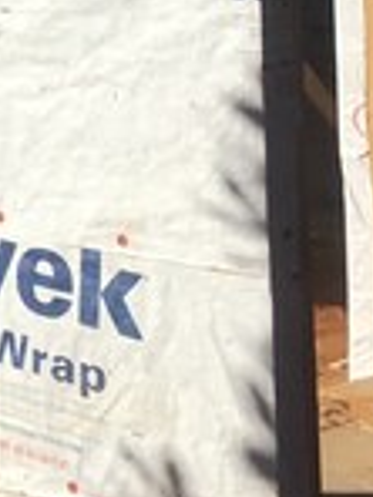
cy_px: -396
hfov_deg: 7.3
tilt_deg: +4.6
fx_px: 2701
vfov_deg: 10.0
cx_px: -568
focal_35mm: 188
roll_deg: -0.7
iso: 25
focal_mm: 4.15
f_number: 2.2
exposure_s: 1/2959
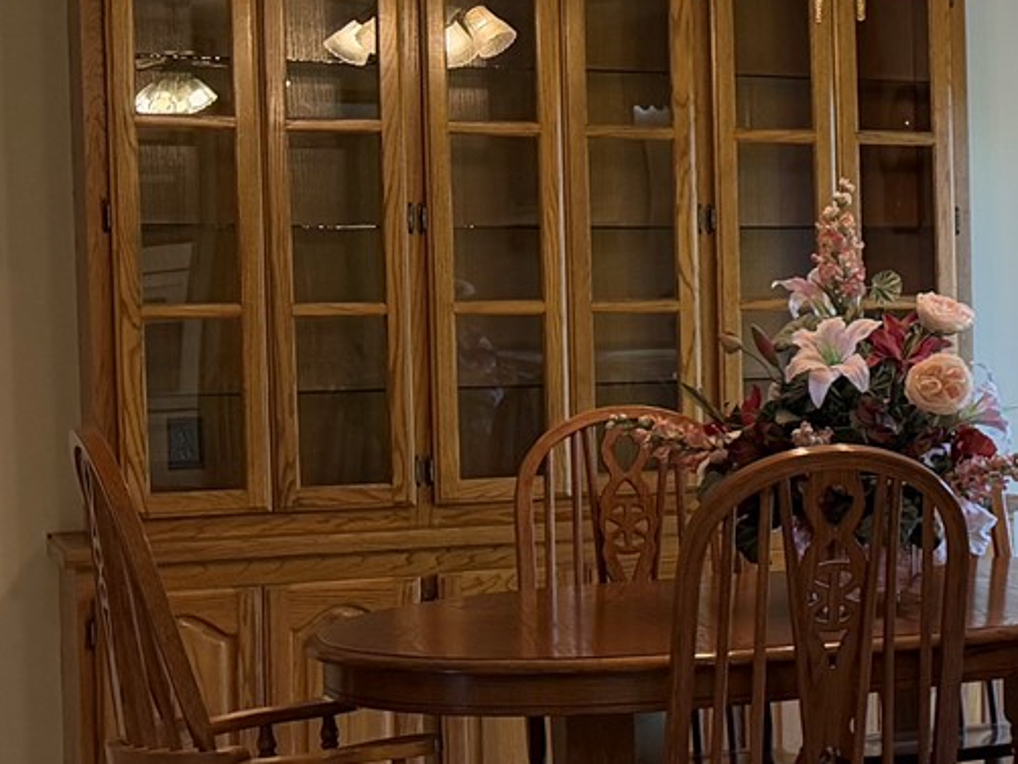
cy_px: 366
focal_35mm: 92
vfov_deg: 16.1
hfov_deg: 17.5
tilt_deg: -3.0
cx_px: 1794
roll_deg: +1.2
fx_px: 2706
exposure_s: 1/120
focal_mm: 6.76
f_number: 1.78
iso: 250
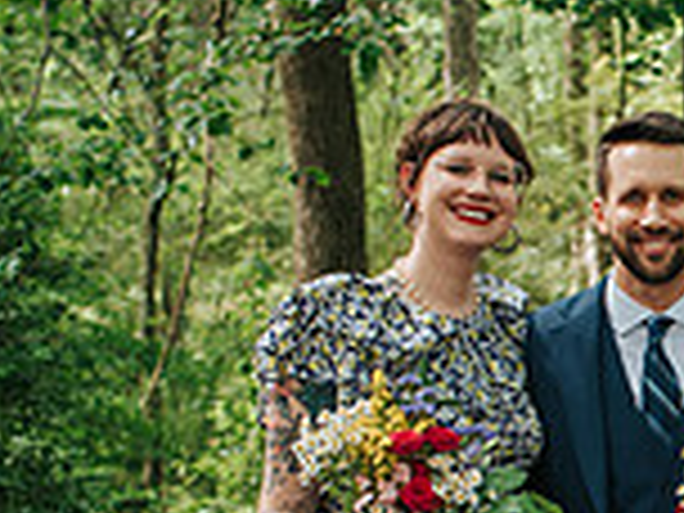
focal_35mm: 149
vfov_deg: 9.9
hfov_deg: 12.8
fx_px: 2944
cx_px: 890
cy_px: 566
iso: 250
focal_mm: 35
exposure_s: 1/200
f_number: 3.2
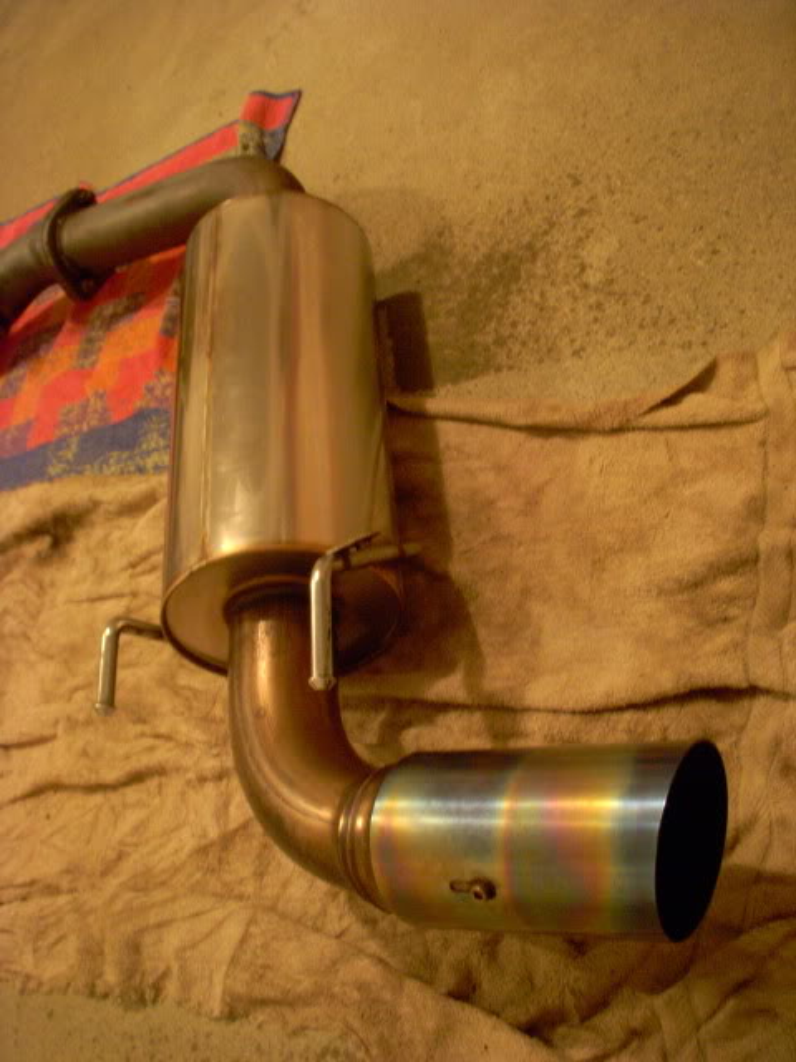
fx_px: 1165
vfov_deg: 49.0
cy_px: 531
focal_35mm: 38
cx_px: 398
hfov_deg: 37.7
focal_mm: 6.3
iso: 400
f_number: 3.3
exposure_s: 1/3
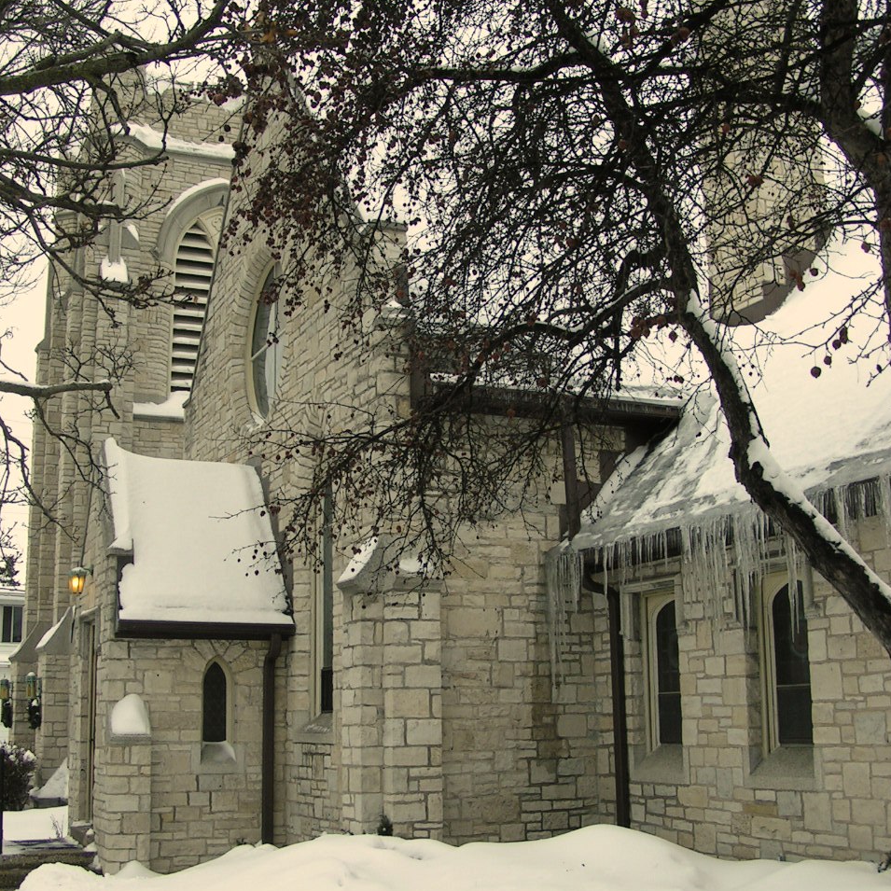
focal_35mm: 45
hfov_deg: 37.6
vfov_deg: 37.5
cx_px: 446
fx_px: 1310
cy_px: 397
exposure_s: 1/100
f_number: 4.5
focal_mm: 5.8
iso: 50
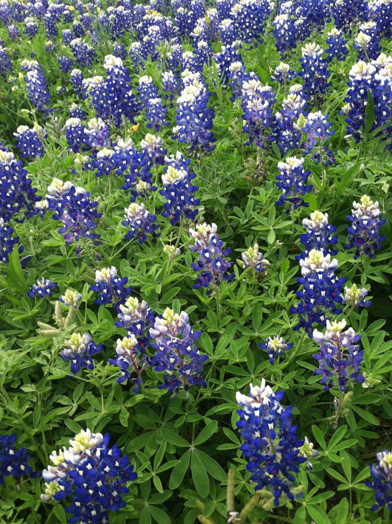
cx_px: 196
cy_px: 262
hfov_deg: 40.6
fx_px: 530
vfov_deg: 52.7
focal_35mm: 35
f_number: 2.8
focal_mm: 3.85
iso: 80
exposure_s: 1/536
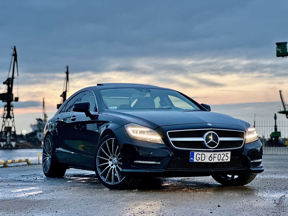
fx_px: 641
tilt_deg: +3.9
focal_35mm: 77
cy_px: 108
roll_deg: +0.5
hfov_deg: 25.3
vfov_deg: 19.1
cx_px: 144
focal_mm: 9
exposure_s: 1/25
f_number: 2.8
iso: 320
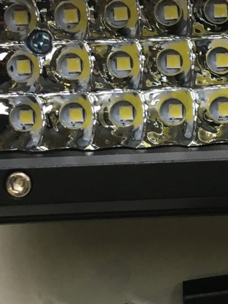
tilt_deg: -83.4
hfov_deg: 12.8
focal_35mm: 111
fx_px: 974
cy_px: 73
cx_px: 314
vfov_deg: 17.6
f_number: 2.2
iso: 25
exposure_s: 1/33
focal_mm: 4.15
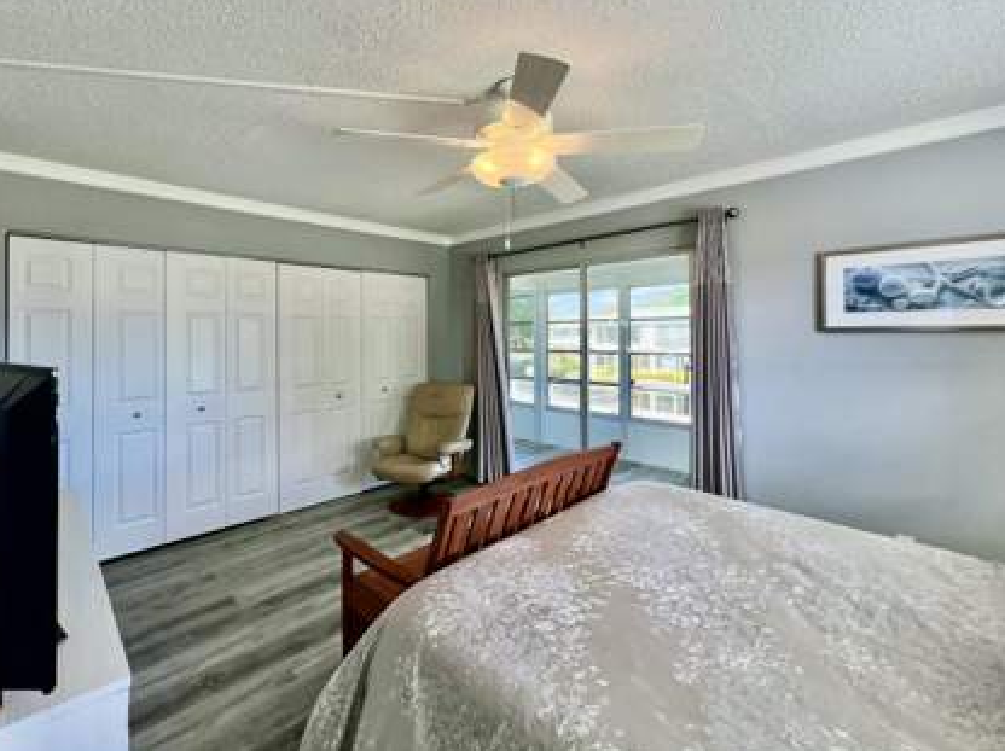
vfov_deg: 81.2
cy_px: 327
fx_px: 435
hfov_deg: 98.1
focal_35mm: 15
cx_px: 476
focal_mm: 1.57
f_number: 1.8
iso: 64
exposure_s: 1/120
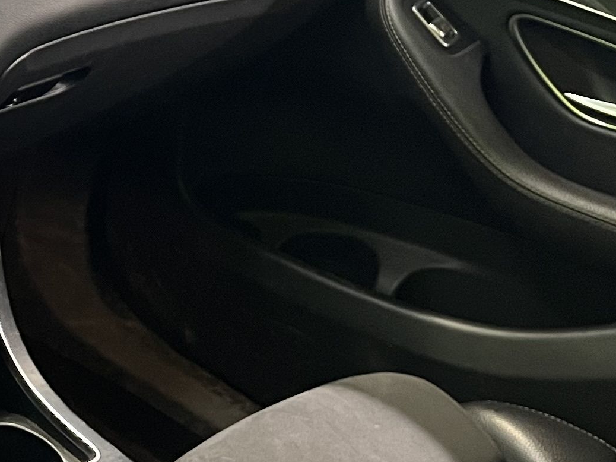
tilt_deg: -29.1
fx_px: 1797
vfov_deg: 14.6
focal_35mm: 101
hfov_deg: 17.2
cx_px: -354
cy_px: 218
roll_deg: -10.0
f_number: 1.5
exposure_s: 1/50
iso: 320
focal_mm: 5.7
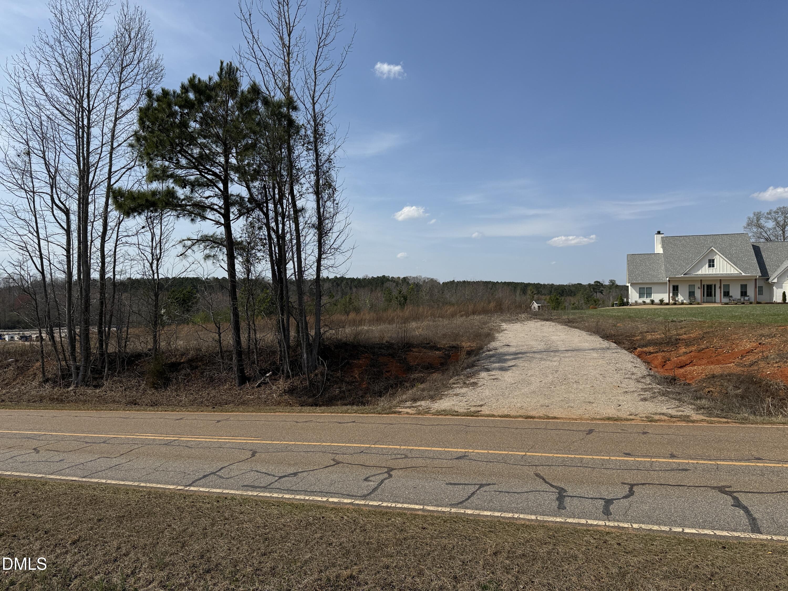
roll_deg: -0.4
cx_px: 394
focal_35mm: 24
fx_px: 546
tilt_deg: -1.3
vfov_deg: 56.8
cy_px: 296
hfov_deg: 71.6
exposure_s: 1/9091
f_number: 1.78
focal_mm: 6.76
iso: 100
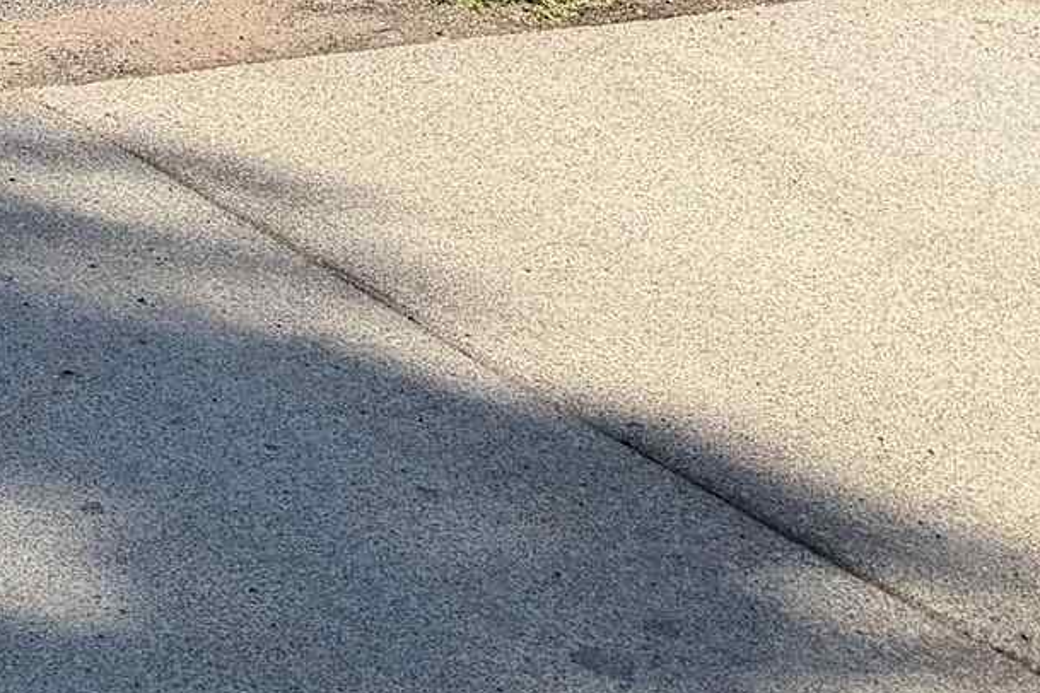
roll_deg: +0.0
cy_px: -908
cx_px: -500
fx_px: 3640
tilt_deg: -1.1
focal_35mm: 126
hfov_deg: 15.1
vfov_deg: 9.7
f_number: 1.78
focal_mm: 6.76
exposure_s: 1/2907
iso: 80
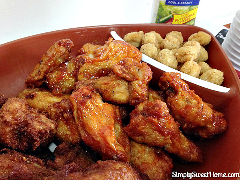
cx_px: 120
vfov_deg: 42.9
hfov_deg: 55.4
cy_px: 90
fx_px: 229
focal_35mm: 33
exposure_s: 1/20
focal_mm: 4.12
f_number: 2.4
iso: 160
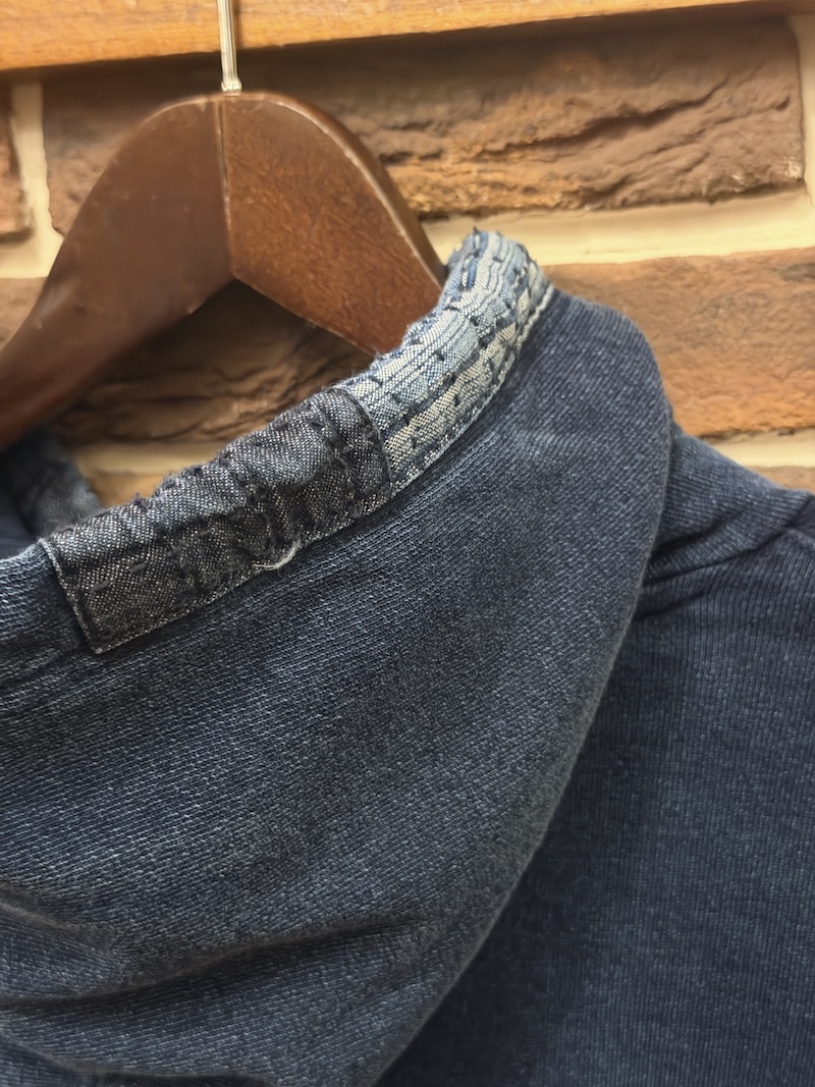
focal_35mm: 48
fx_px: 1507
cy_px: 544
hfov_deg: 30.3
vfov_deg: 39.7
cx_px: 408
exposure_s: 1/20
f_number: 1.78
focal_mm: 6.76
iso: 640
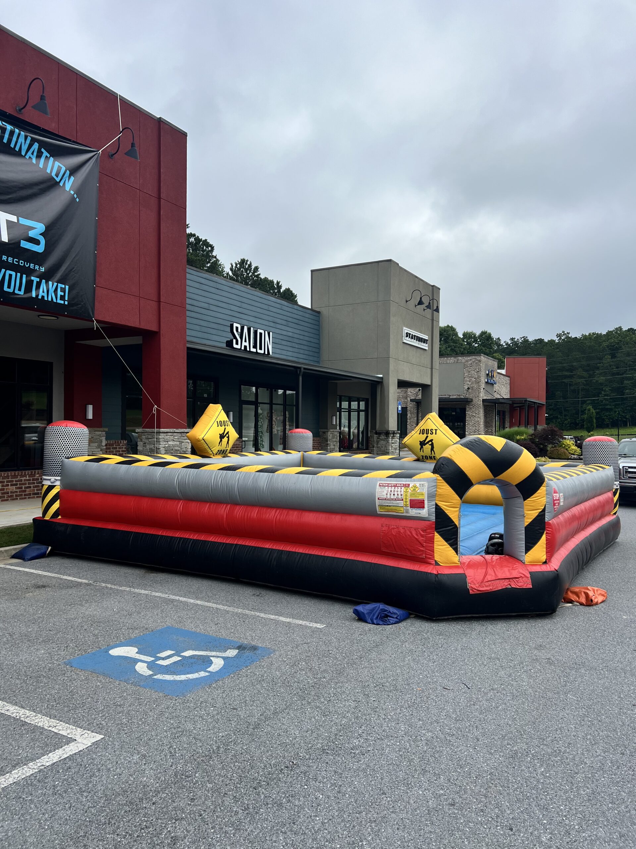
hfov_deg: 53.1
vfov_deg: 67.3
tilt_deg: +0.9
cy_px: 424
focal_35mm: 26
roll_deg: -0.9
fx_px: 637
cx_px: 318
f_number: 1.5
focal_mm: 5.7
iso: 50
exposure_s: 1/2165
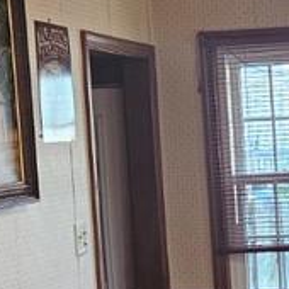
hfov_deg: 13.2
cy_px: 238
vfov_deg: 13.4
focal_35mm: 129
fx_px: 1218
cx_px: 338
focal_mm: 5.4
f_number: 1.8
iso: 320
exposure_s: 1/120
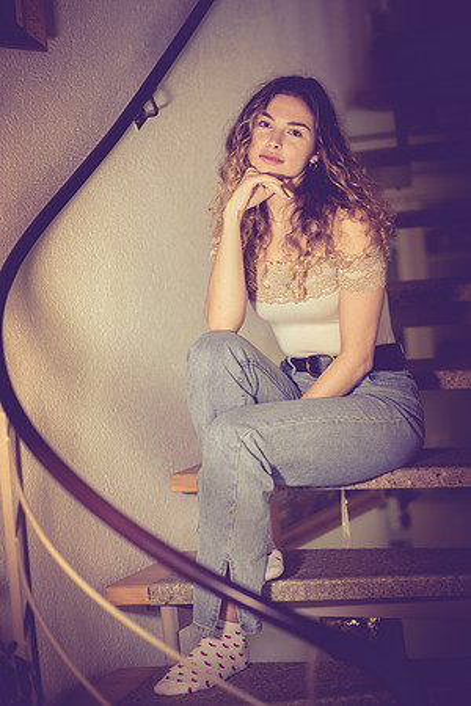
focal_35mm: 85
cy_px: 353
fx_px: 1668
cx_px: 236
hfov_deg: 16.1
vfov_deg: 23.9
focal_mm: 85
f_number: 1.8
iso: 320
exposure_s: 1/200
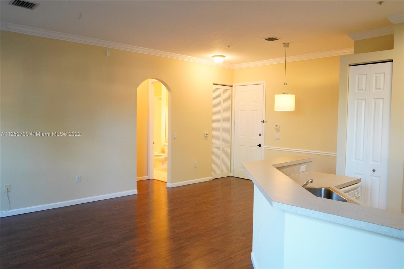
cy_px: 134
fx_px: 314
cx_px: 202
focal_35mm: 28
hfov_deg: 65.5
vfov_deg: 46.4
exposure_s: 1/30
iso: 5000
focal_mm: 28
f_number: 11
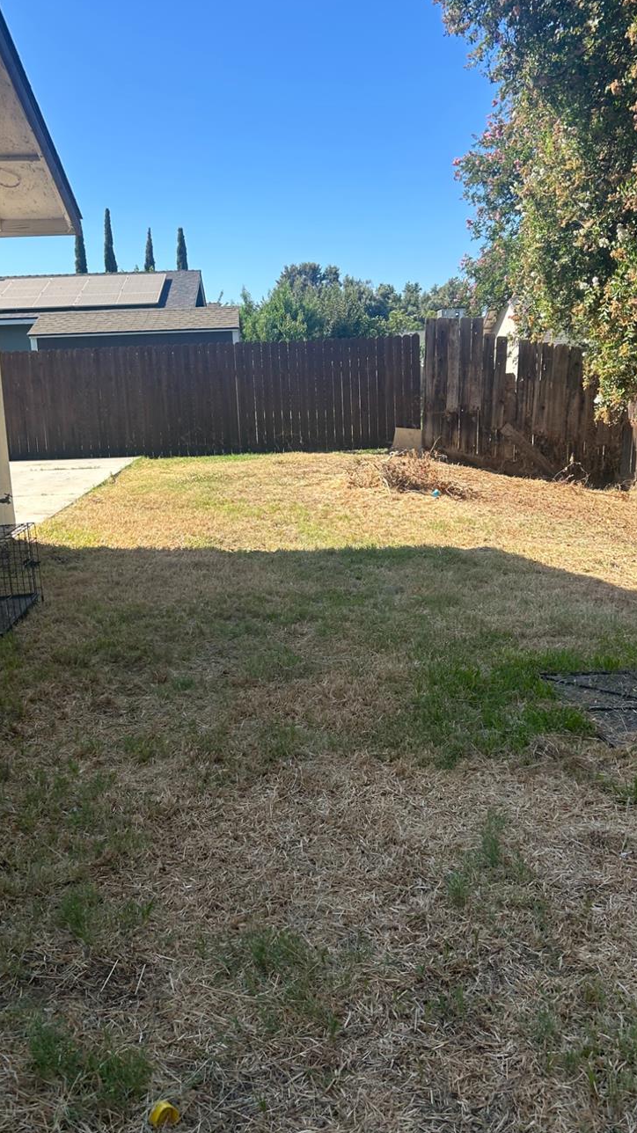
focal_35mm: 33
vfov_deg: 59.5
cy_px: 556
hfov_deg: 35.6
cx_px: 282
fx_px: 991
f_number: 1.5
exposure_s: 1/1934
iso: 50
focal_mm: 5.7
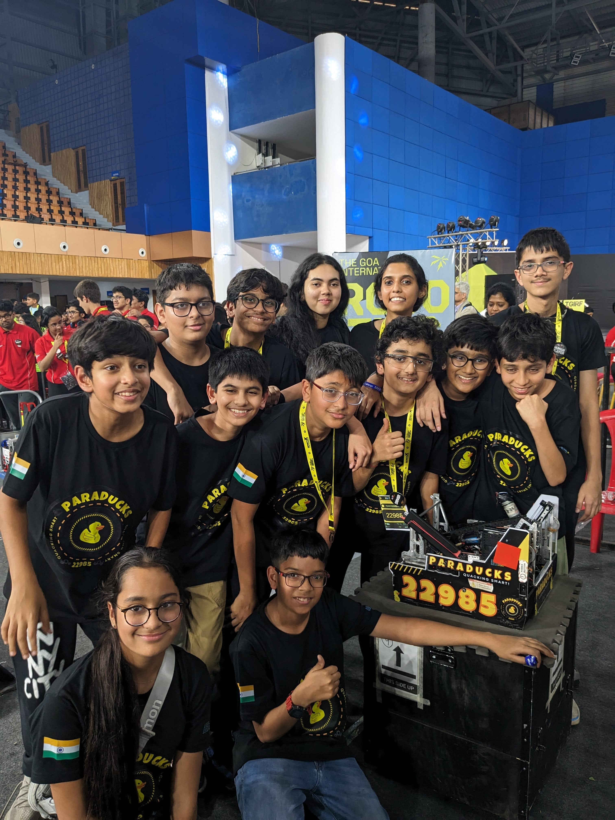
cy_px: 410
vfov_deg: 65.3
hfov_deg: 51.4
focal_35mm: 27
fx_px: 640
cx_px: 308
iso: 136
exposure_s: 1/99.9
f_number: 1.73
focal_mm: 4.38
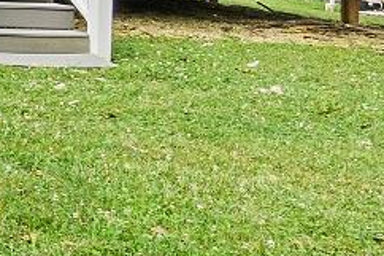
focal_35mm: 93
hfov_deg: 12.8
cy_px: -142
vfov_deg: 13.7
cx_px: -659
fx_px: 991
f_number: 9
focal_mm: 10
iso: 400
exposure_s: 1/50
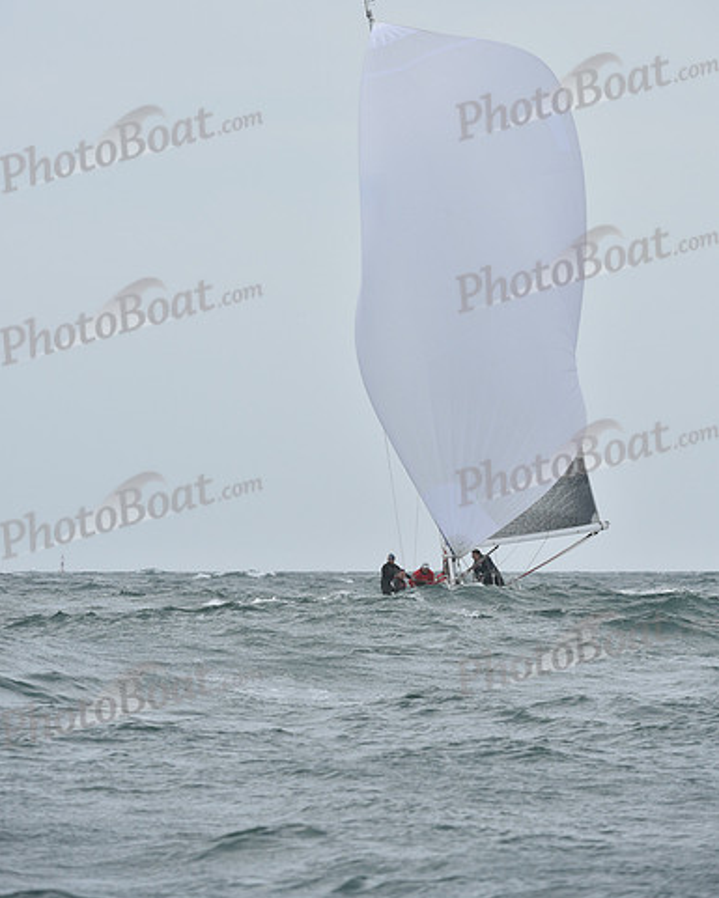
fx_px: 8429
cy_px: 388
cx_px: 360
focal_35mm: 317
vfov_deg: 6.1
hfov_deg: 4.9
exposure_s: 1/1000
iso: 320
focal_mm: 280
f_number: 8
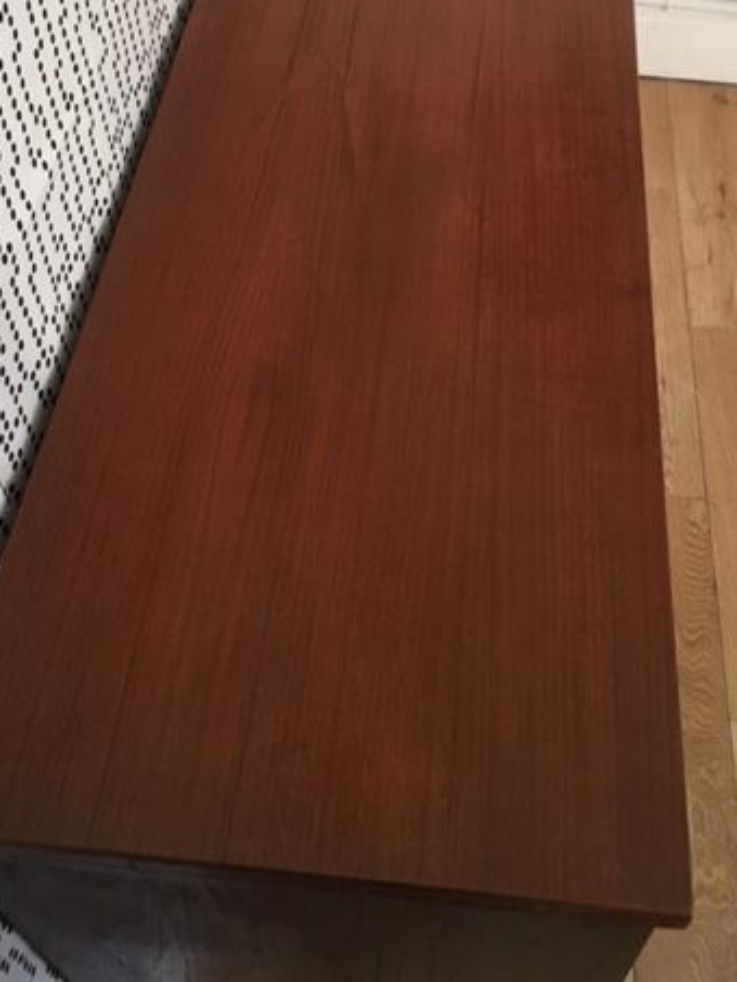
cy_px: 290
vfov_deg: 44.7
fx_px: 1163
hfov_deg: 35.2
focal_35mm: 41
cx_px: 373
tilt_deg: -47.0
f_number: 2.2
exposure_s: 1/33
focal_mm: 4.15
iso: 200
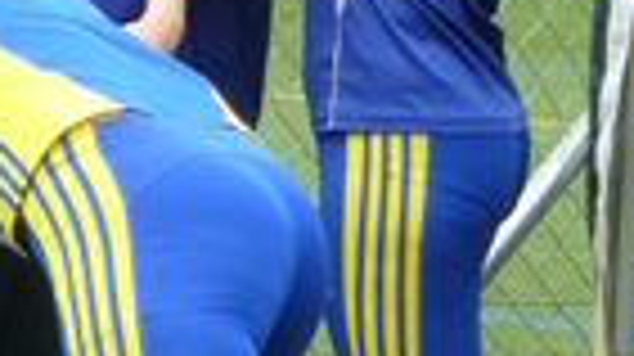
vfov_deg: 1.6
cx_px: 173
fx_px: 12345
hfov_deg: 2.9
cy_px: 140
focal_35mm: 735
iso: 400
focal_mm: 31.3
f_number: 5.4
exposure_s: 1/400
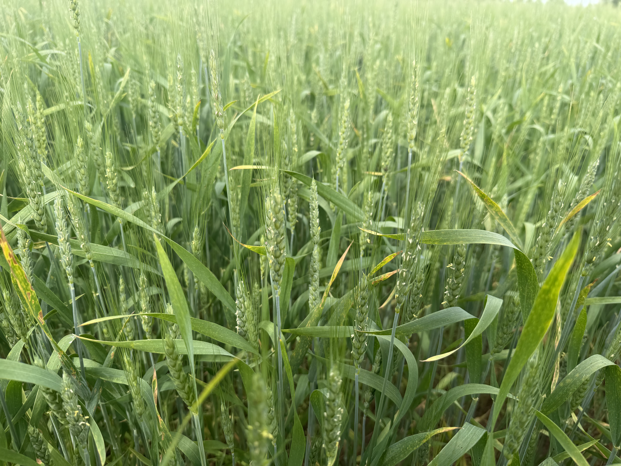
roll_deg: -2.1
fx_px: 431
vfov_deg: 56.8
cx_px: 310
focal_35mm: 24
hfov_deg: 71.6
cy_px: 233
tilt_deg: -26.2
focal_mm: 6.76
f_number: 1.78
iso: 80
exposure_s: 1/722
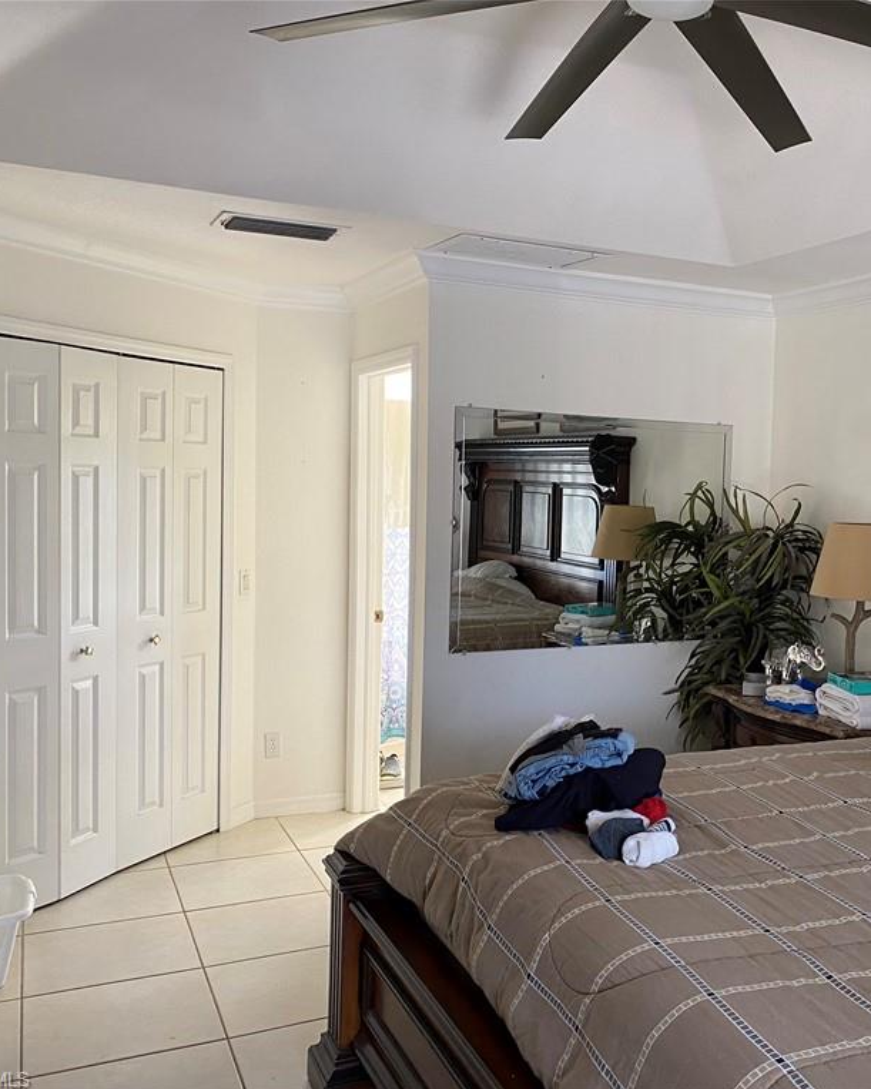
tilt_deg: -2.2
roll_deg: -2.3
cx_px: 654
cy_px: 546
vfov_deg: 52.8
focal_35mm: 34
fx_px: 1096
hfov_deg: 42.0
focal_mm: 4.25
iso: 100
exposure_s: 1/60
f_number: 1.8
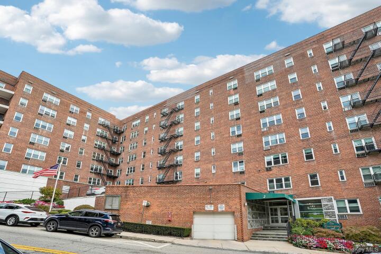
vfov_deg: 73.7
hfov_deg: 96.7
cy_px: 127
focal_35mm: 16
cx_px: 190
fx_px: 169
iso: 125
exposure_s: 1/250
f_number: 8
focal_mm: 16
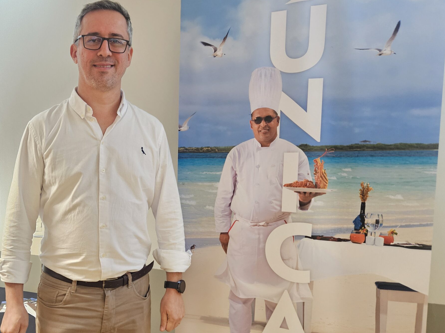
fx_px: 424
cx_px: 140
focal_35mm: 33
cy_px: 210
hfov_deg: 54.0
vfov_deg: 42.6
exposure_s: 1/60
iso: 640
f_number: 1.8
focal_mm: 5.4
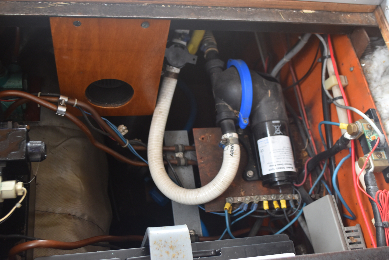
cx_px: 194
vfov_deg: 34.3
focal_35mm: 39
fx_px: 422
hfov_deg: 49.5
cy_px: 130
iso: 500
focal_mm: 26
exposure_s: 1/60
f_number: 4.2
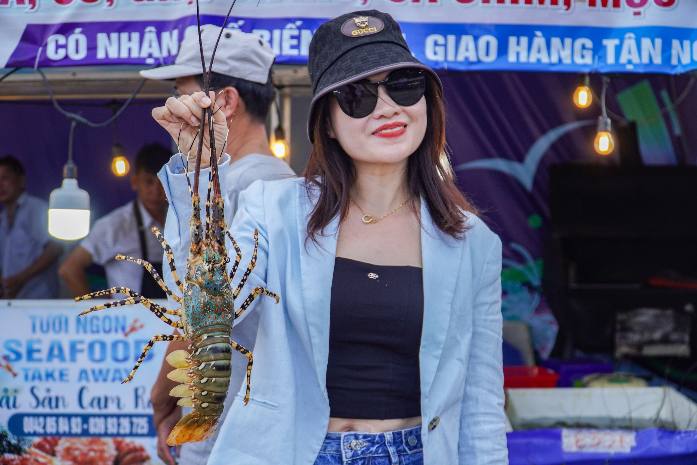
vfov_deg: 22.6
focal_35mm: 60
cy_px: 232
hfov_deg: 33.4
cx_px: 348
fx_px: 1162
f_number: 4
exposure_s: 1/250
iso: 125
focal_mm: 40
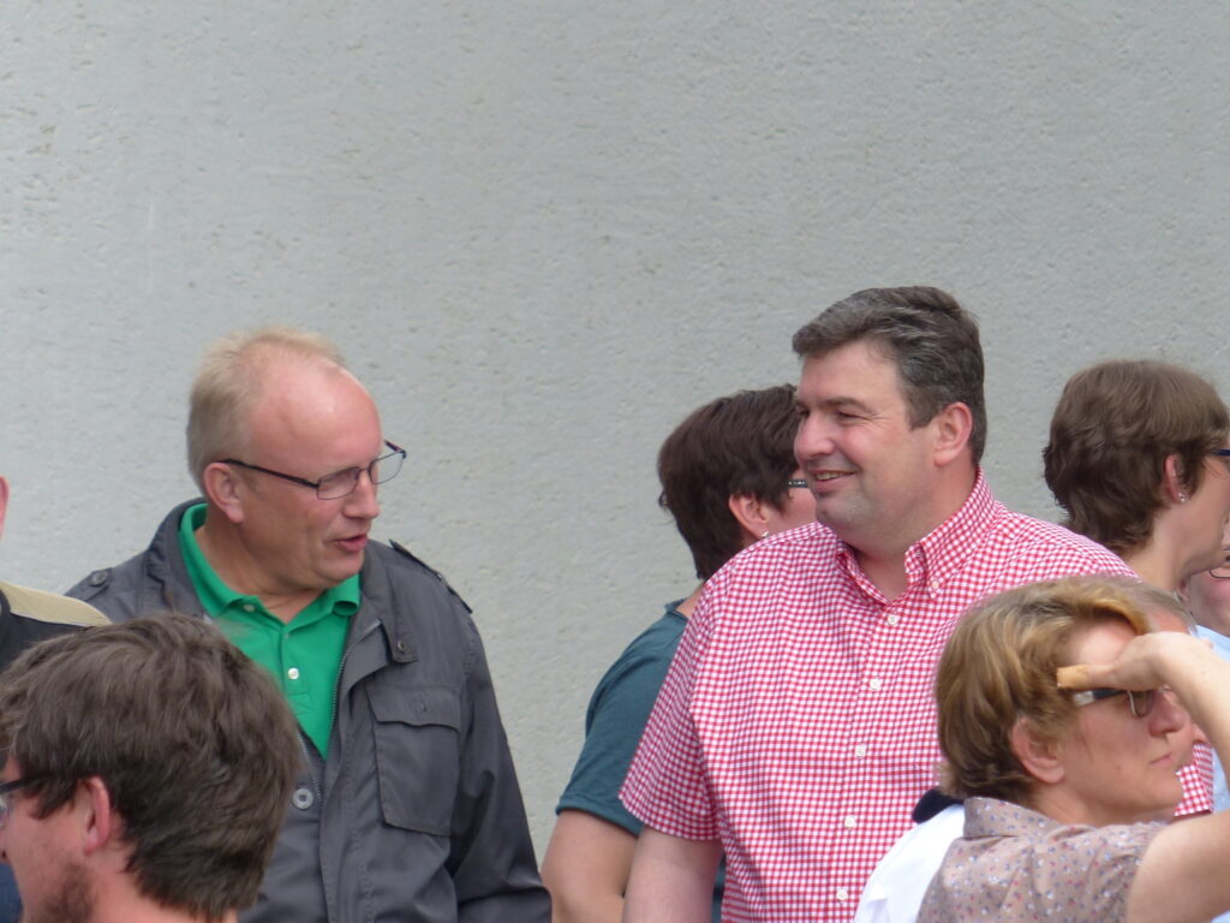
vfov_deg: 3.8
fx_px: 13751
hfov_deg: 5.1
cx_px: 615
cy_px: 462
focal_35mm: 387
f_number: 4
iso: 100
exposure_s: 1/400
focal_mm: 63.4
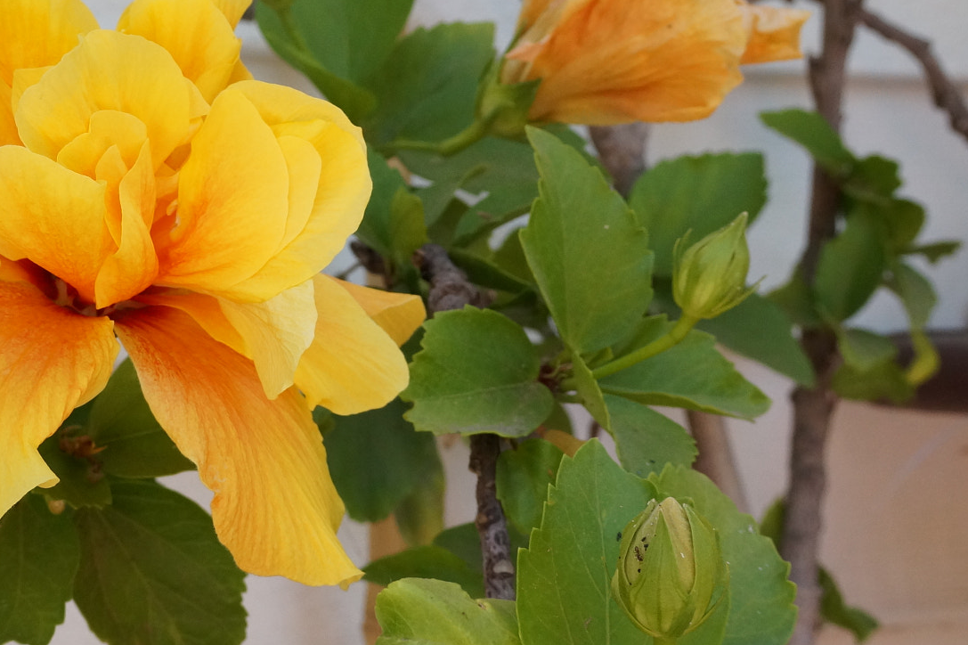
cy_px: 284
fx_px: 2203
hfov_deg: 24.4
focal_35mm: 82
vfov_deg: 16.6
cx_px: 196
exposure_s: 1/320
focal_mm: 29
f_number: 5
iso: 800
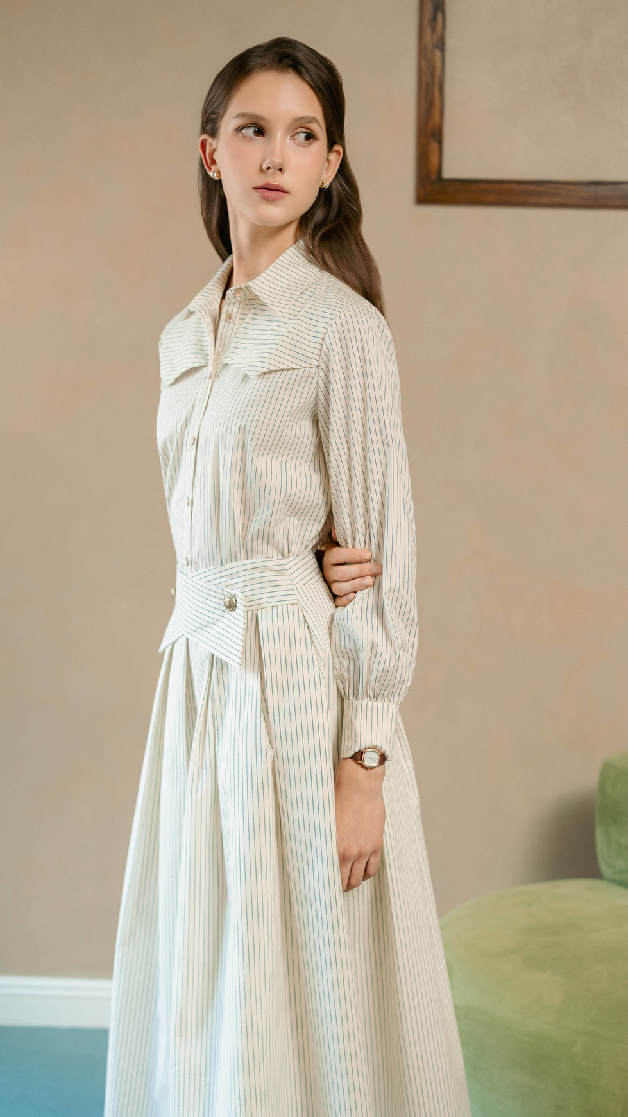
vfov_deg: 36.0
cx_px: 307
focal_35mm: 58
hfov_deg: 20.7
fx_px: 1717
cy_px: 555
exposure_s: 1/400
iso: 2000
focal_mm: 55
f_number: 3.2
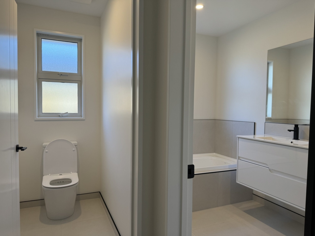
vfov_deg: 56.8
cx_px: 158
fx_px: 218
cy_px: 118
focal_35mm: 24
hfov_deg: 71.6
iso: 80
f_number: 1.78
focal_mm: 6.76
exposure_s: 1/166
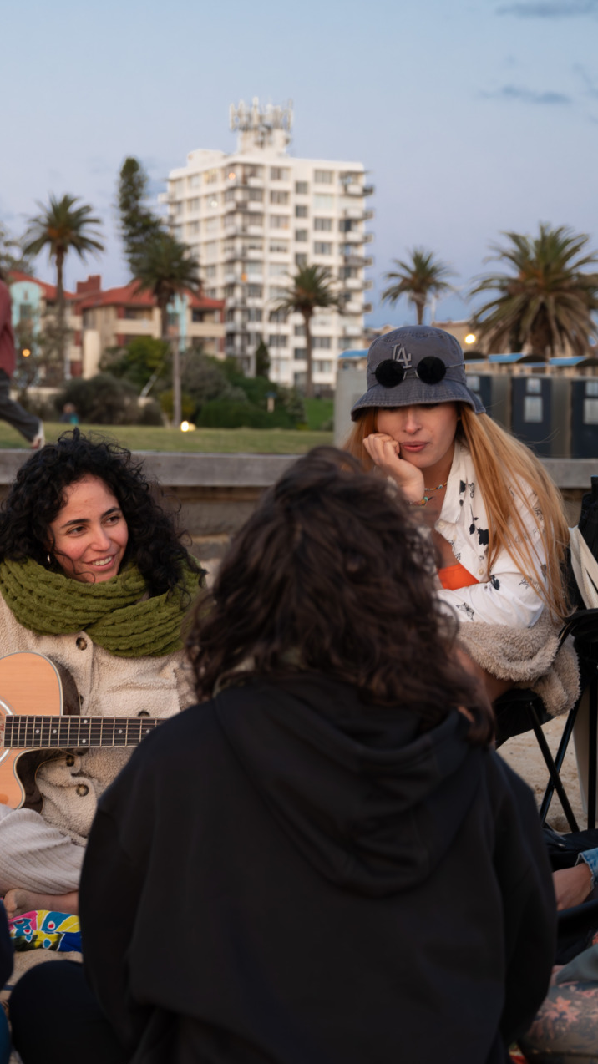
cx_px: 119
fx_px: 2228
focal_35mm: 79
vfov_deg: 26.9
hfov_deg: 15.2
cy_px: 535
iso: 1600
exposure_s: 1/160
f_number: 4
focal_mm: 50
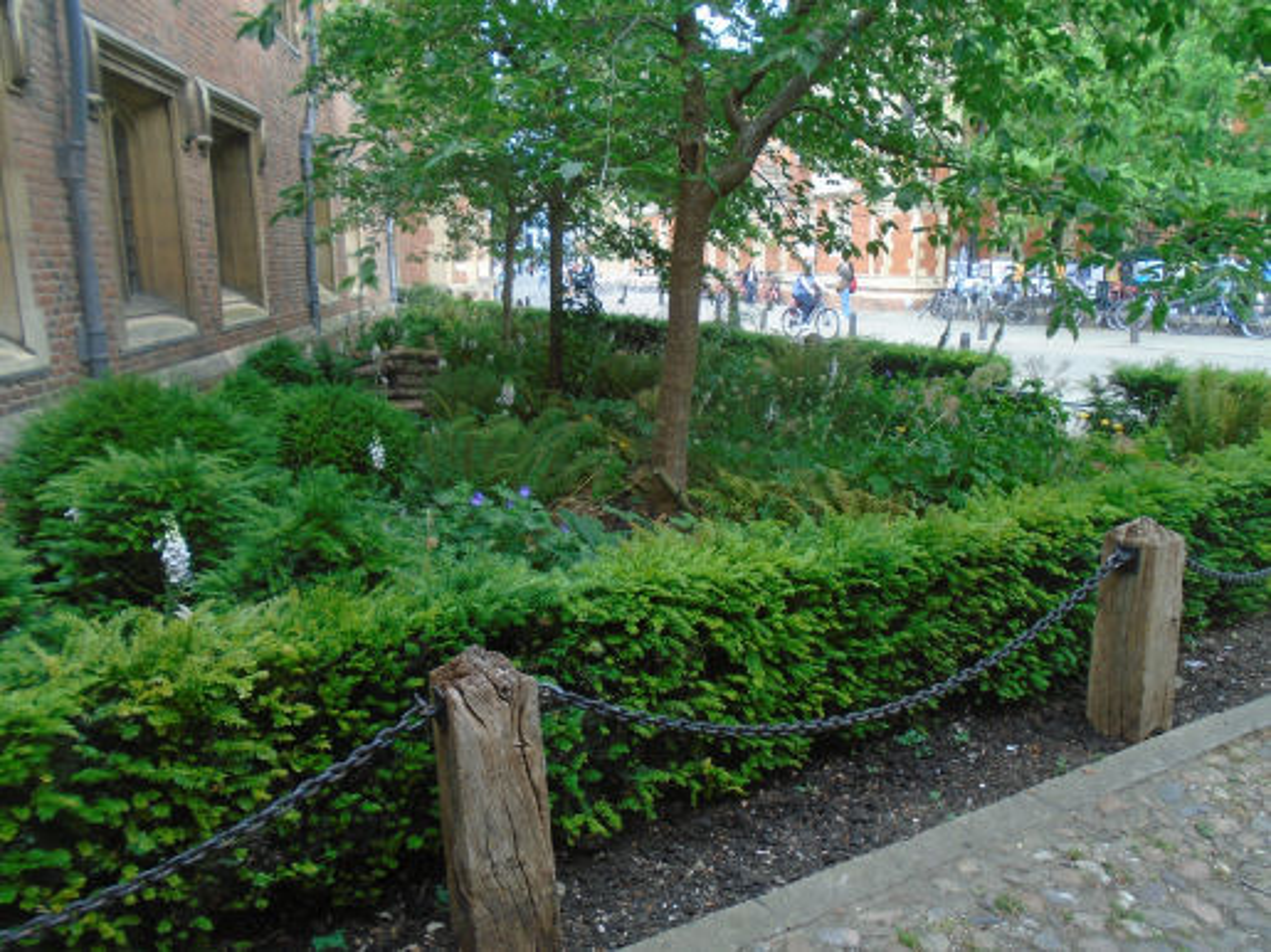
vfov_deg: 53.0
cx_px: 636
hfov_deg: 67.3
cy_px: 476
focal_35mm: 26
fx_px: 954
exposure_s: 1/100
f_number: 3.2
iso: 100
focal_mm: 4.6
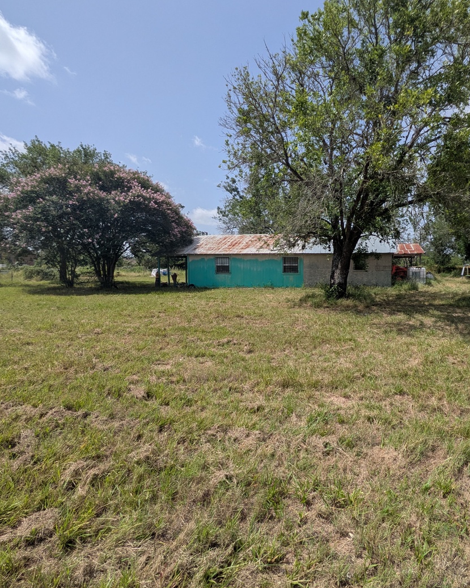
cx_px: 308
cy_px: 294
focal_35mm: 19
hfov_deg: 69.1
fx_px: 330
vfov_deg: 83.3
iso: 47
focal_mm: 1.83
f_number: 2.2
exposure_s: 1/2532
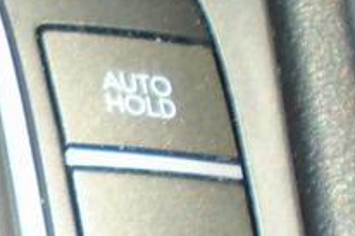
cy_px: 332
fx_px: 1655
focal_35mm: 168
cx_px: -489
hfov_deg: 10.6
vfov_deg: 8.0
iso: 100
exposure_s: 1/640
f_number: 3.2
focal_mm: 4.6
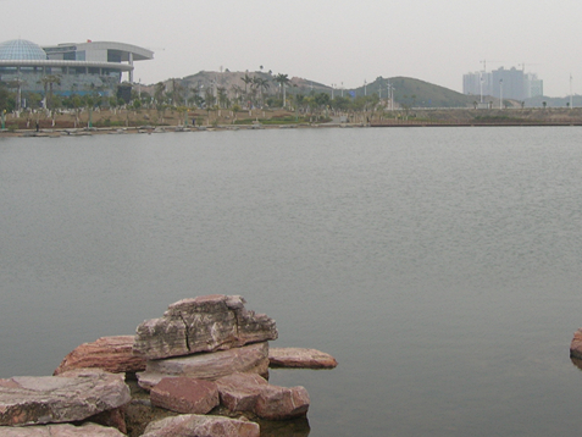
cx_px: 414
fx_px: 959
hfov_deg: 33.3
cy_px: 81
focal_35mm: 57
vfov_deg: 25.2
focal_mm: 5.7
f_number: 4.9
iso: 50
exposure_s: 1/81.3
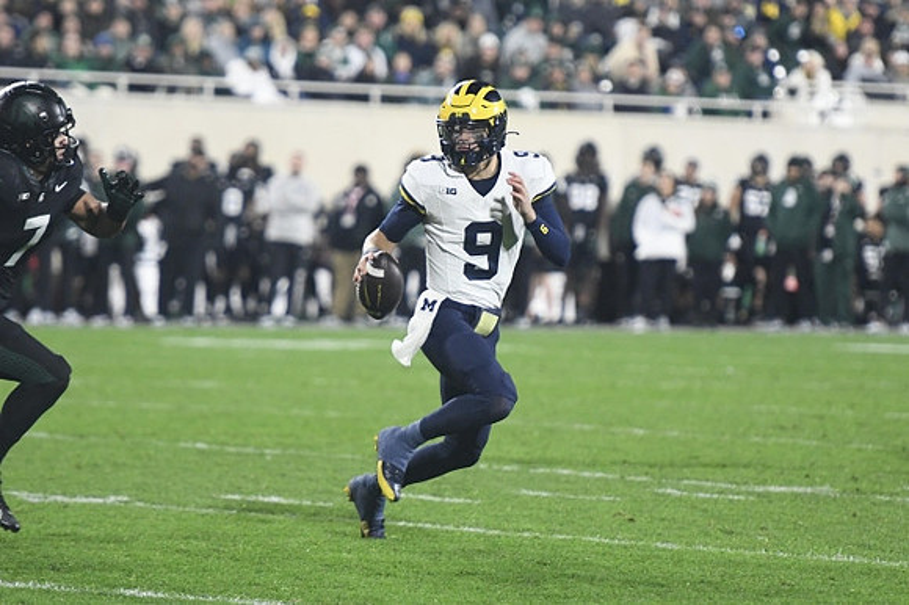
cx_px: 454
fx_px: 6990
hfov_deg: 7.4
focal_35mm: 277
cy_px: 302
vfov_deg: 5.0
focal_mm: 185
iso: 3200
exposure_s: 1/1250
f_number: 2.8
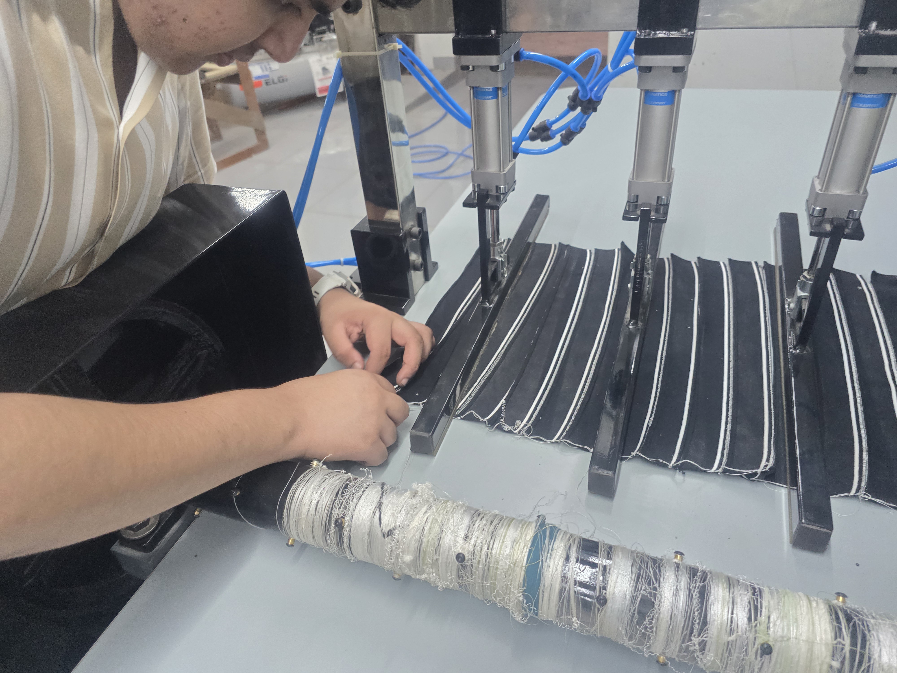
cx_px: 448
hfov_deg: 73.9
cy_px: 336
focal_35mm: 23
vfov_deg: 58.9
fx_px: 596
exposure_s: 1/100
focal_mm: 6.3
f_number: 1.7
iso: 500
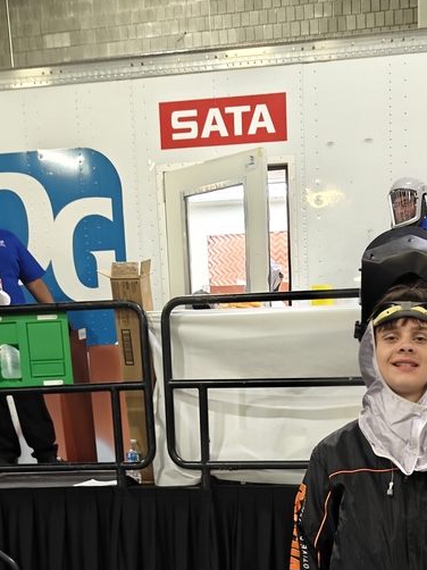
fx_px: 807
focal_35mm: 49
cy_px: 565
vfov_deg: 35.4
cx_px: 355
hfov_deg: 28.9
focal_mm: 5.59
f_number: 1.8
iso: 500
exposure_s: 1/40
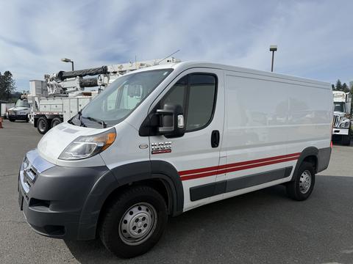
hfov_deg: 71.6
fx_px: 245
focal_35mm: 24
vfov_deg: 56.8
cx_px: 176
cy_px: 132
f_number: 1.78
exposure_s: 1/6173
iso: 80
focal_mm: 6.76
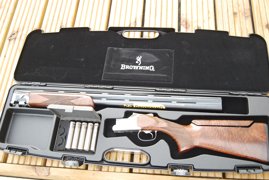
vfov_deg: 37.0
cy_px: 90
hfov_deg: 53.1
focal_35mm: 36
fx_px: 269
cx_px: 134
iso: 200
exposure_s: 1/40
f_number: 4
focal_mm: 24
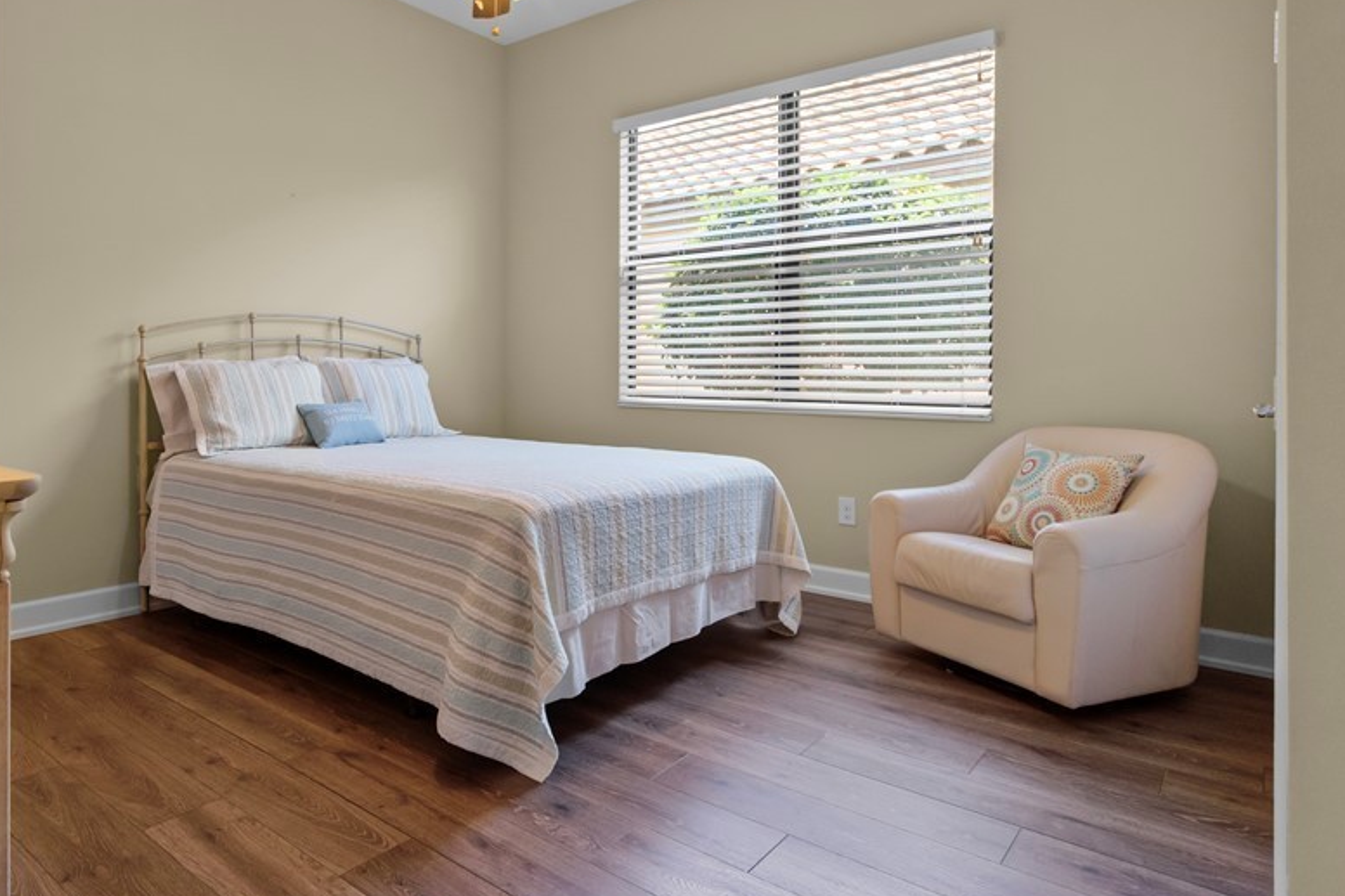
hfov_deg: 79.7
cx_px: 504
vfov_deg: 59.2
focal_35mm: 21
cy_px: 383
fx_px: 784
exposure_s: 1/60
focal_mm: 10
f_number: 4.5
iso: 800
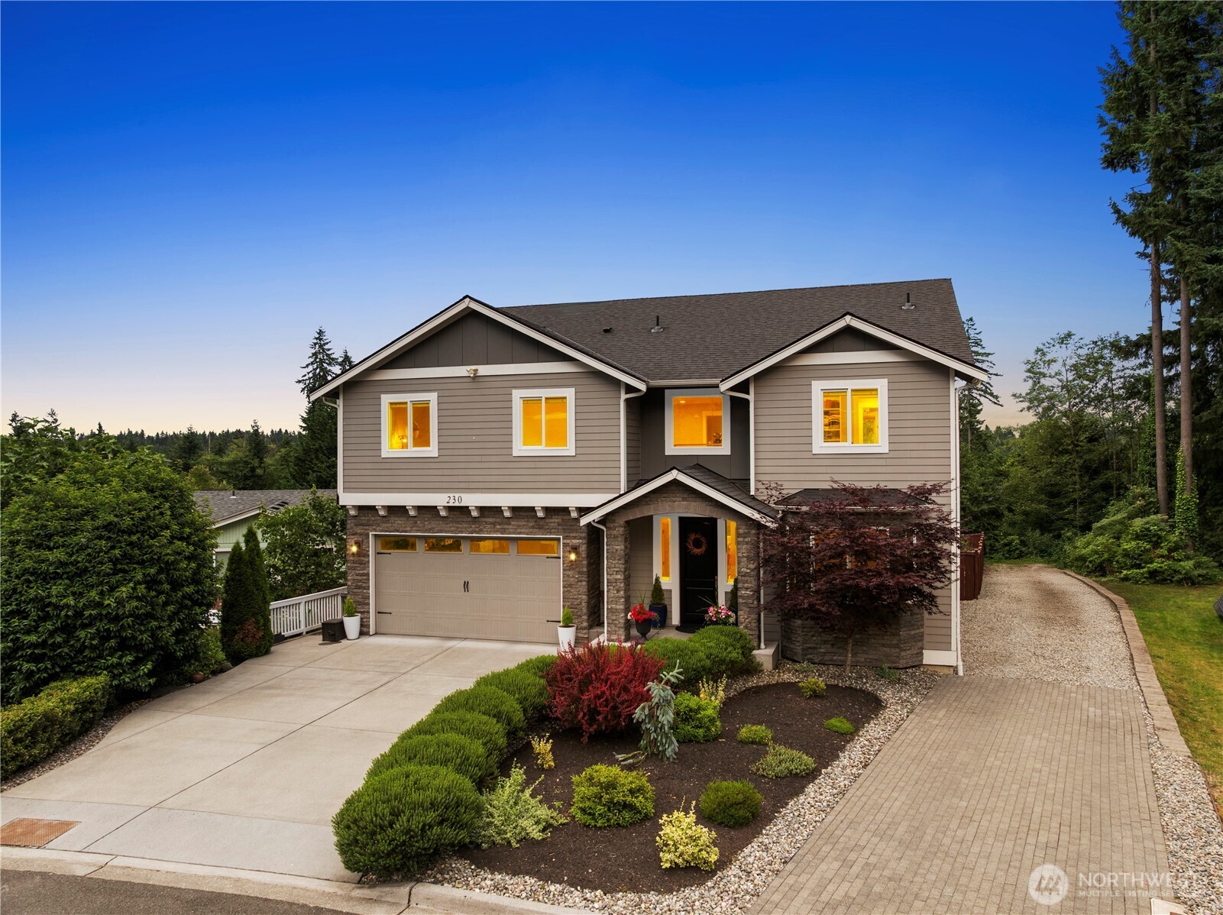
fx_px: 847
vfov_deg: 56.7
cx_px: 612
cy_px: 458
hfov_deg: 71.6
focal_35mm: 24
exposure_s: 1/80
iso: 170
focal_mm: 12.29
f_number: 2.8
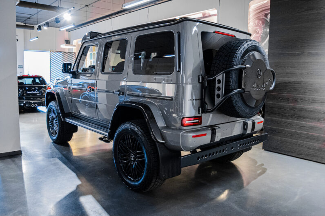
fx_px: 244
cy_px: 108
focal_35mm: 27
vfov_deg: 47.9
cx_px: 162
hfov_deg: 67.4
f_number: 3.5
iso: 2800
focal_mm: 18
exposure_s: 1/60
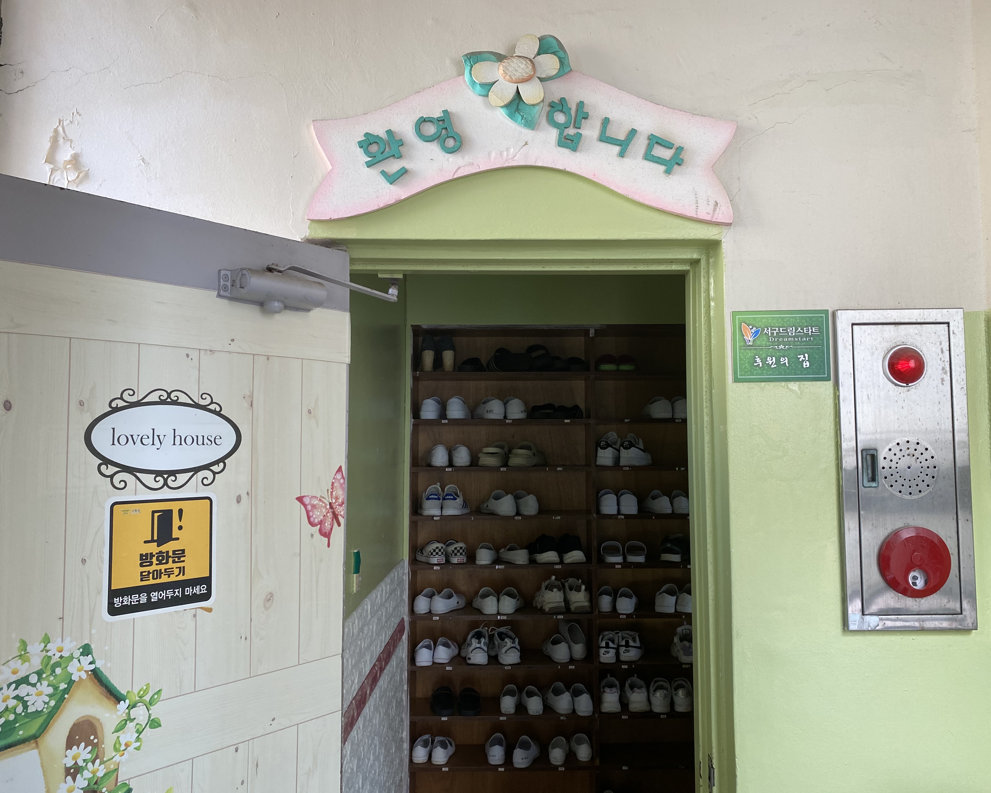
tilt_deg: +5.6
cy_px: 401
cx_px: 513
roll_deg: +1.2
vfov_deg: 51.5
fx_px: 821
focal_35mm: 28
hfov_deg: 62.2
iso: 80
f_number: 1.8
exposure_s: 1/121
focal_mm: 4.25
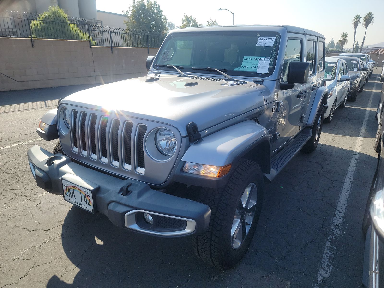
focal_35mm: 24
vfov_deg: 56.8
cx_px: 192
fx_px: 266
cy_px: 144
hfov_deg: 71.6
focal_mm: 6.7
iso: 50
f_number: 1.8
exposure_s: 1/465
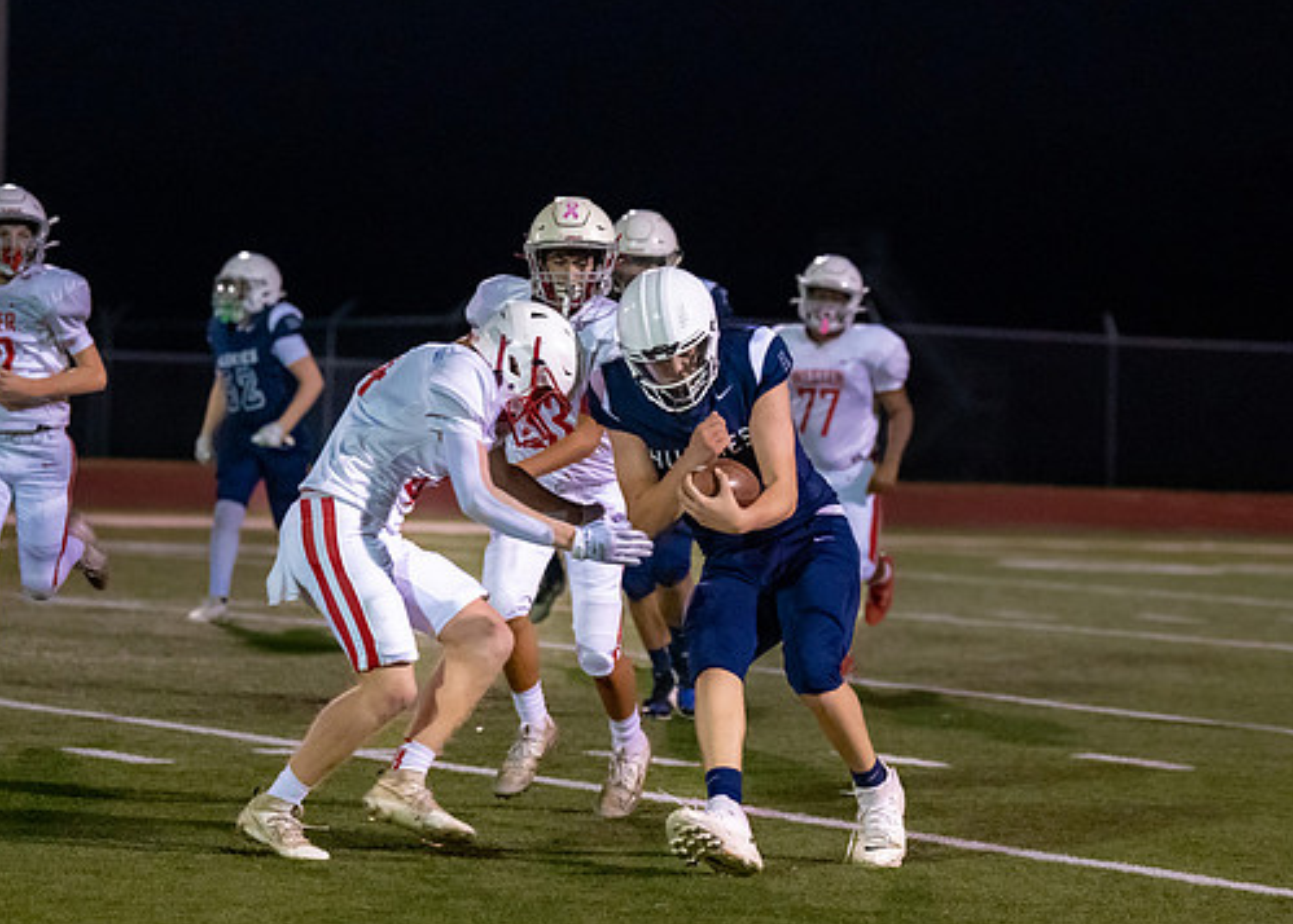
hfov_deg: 10.1
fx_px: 7348
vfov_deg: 7.2
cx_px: 744
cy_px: 487
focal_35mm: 200
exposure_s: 1/1250
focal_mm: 112
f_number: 2.8
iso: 6400
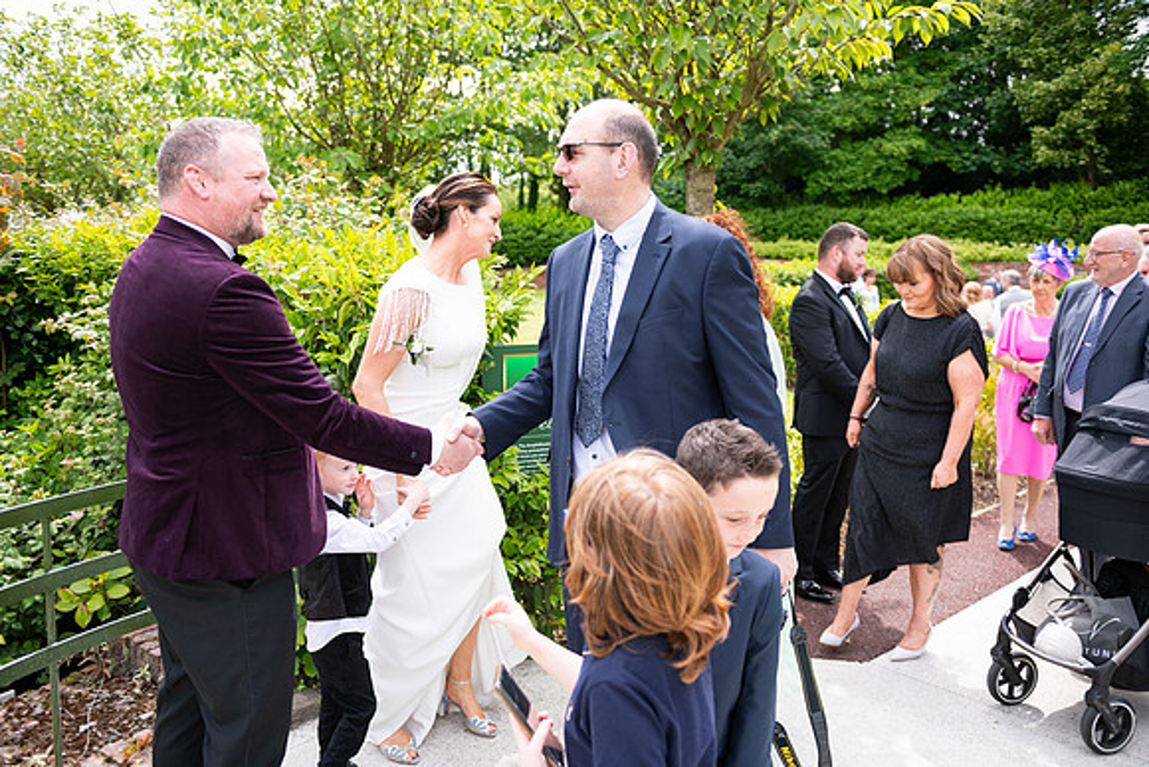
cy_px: 384
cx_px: 574
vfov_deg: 45.0
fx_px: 926
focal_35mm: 29
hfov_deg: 63.6
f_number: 3.5
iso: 250
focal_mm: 29
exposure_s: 1/1250
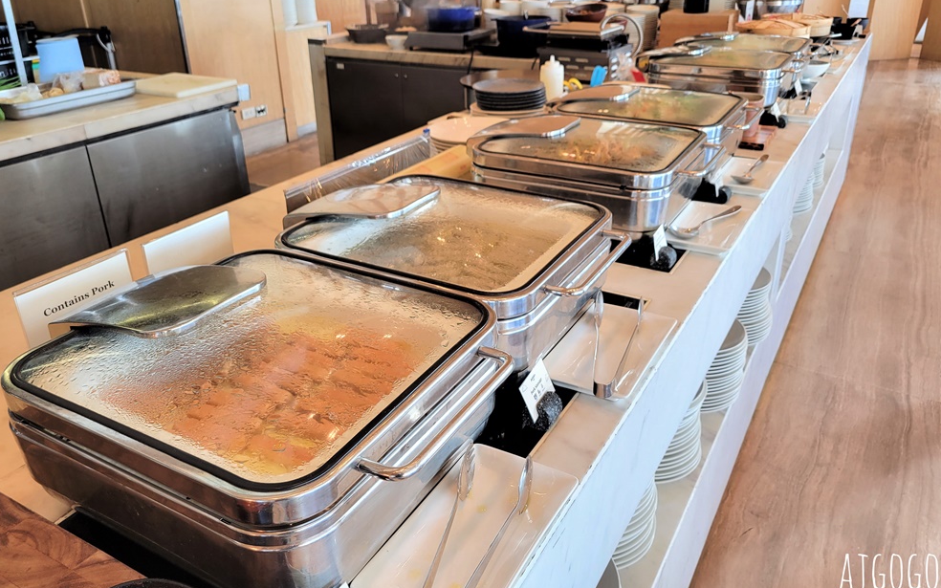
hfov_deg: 66.5
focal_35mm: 28
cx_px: 470
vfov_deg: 44.4
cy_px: 247
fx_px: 718
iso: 40
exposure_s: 1/59
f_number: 1.8
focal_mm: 5.4
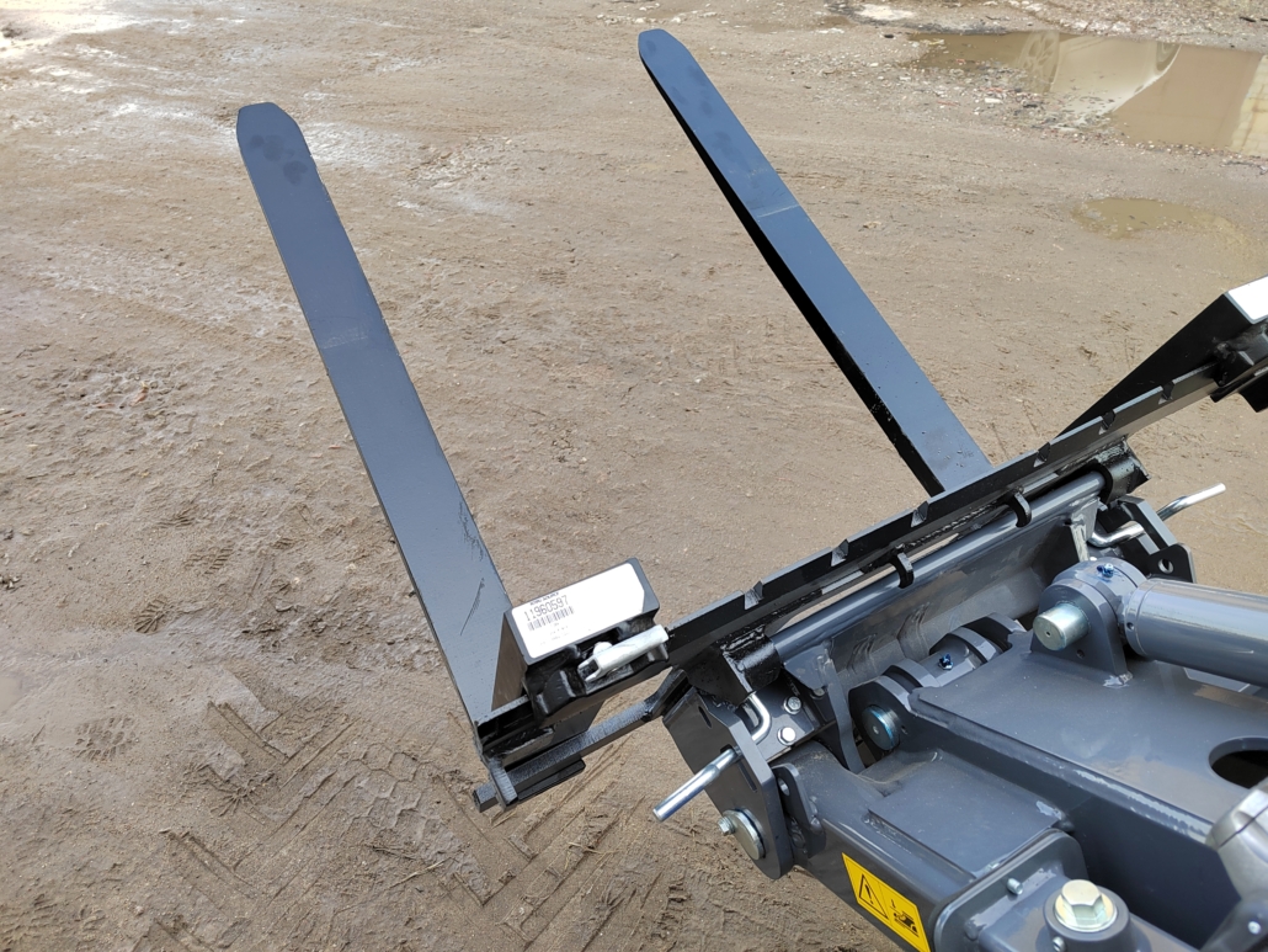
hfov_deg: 73.9
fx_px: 843
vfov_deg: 58.9
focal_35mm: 23
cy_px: 476
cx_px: 634
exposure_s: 1/100
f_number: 1.9
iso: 206
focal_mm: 5.52
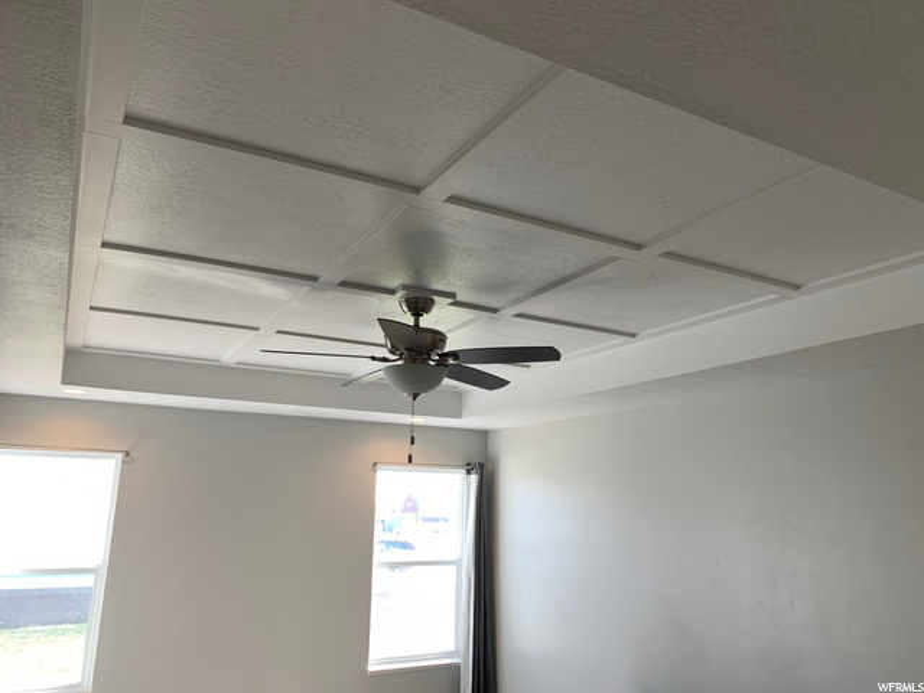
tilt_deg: +13.0
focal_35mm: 26
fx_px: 694
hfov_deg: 67.3
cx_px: 462
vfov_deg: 53.1
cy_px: 346
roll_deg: -0.9
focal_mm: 4.25
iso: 25
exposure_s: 1/120
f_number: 1.8
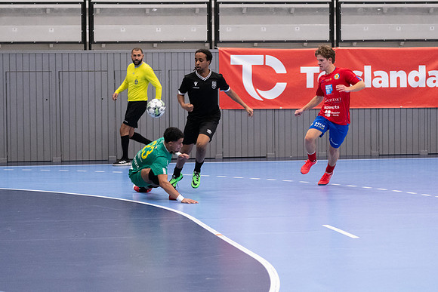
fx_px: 1345
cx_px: 219
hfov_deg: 18.5
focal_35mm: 110
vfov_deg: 12.4
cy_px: 146
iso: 4500
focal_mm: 70
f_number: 3.2
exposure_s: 1/640
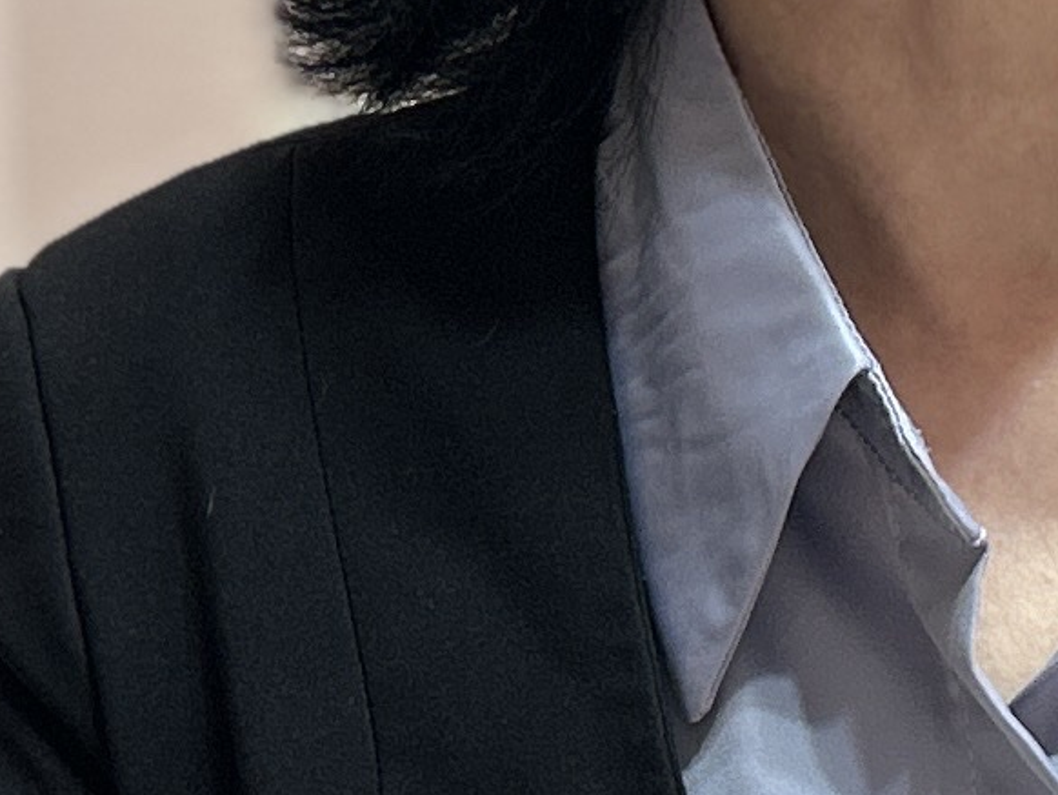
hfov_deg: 11.0
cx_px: 711
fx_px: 5504
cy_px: 449
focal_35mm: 180
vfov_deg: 8.3
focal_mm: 5.7
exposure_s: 1/100
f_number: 1.5
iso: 80
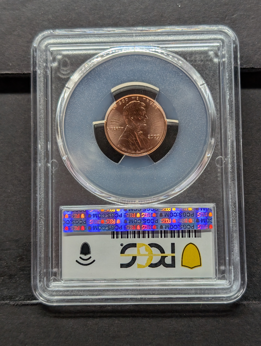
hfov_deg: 29.7
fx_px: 491
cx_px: 130
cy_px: 173
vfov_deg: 38.9
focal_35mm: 49
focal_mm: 6.9
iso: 212
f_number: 1.68
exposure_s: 1/649
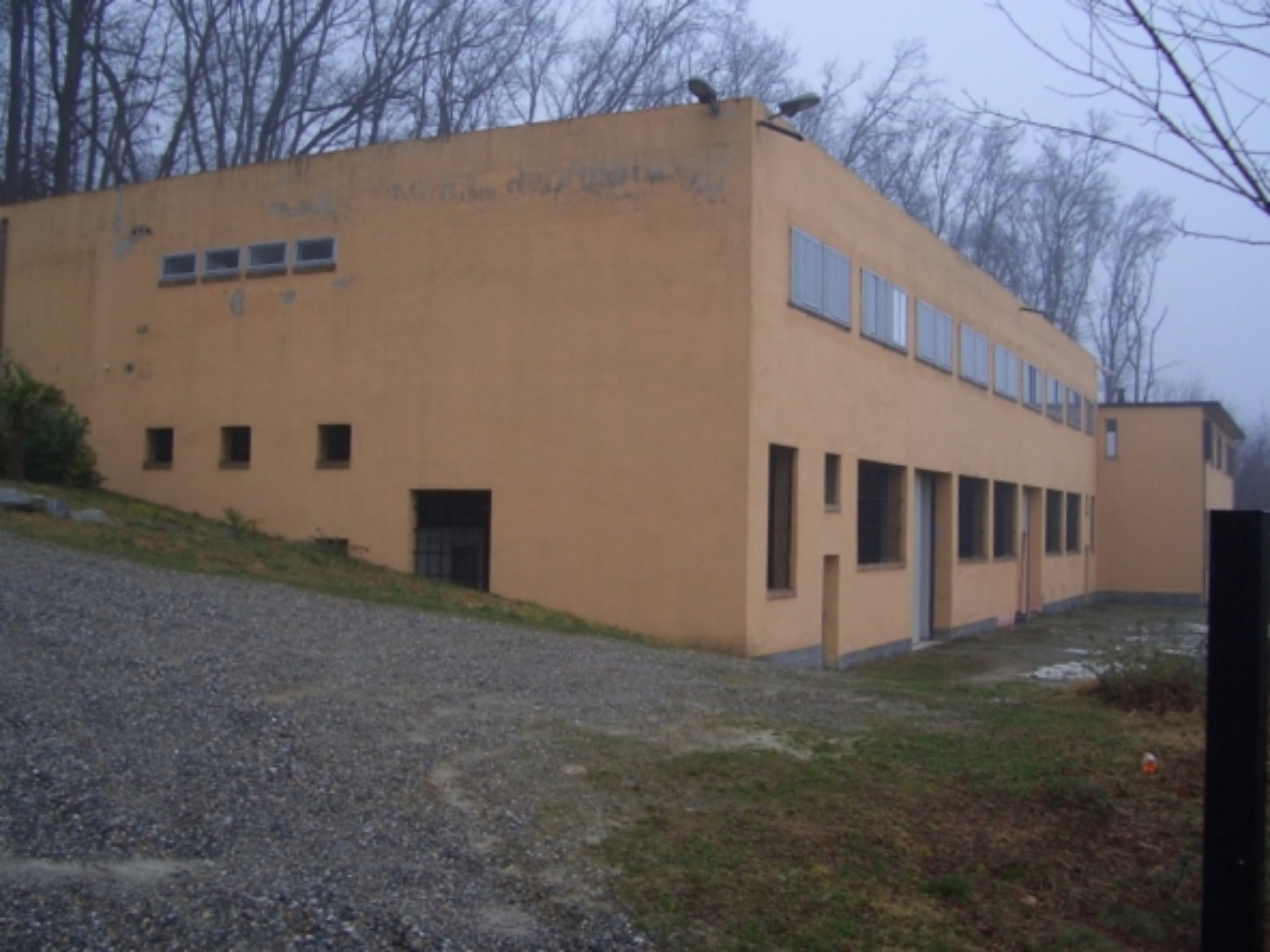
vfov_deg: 40.7
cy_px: 476
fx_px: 1284
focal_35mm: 35
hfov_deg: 52.6
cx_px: 635
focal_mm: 5.8
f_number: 2.6
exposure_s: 1/80
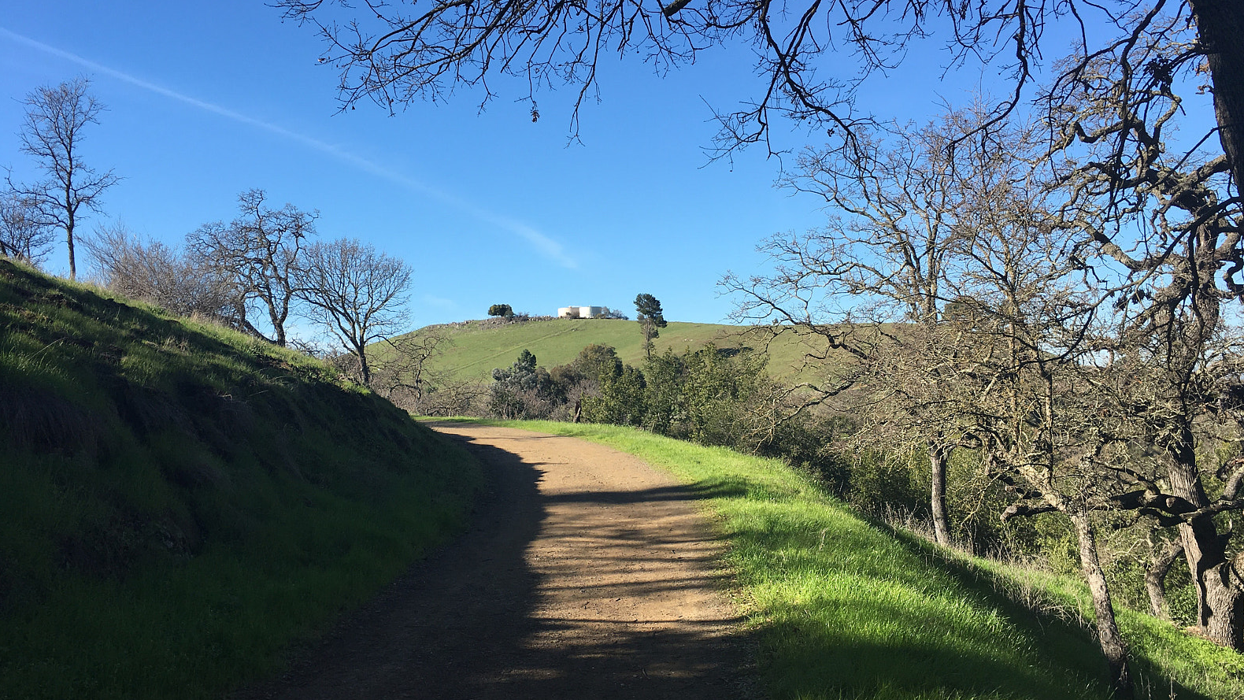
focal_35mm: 32
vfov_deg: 36.6
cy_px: 394
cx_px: 627
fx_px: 1056
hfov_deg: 61.0
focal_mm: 4.15
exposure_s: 1/818
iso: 25
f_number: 2.2
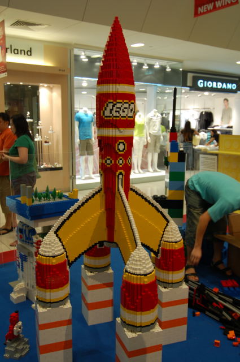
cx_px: 120
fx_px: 361
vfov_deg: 53.2
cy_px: 181
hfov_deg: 36.8
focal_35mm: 36
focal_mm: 24
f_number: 4
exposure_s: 1/30
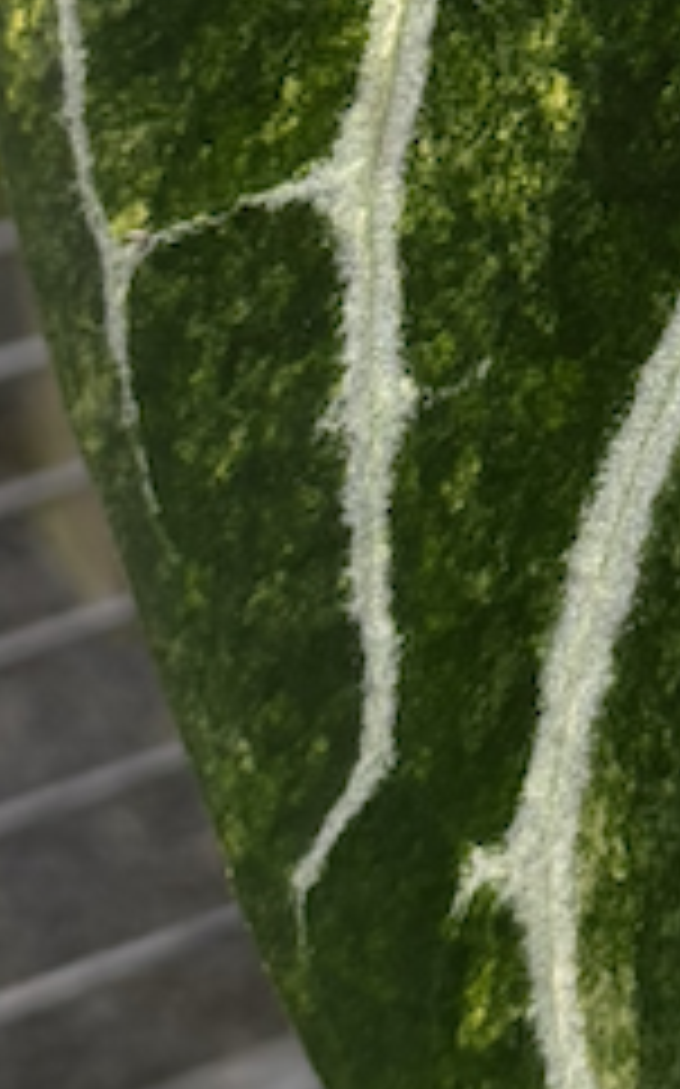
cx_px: 986
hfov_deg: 9.1
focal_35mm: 140
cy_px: 11
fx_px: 4156
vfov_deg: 14.7
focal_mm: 6.76
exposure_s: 1/121
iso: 125
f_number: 1.78
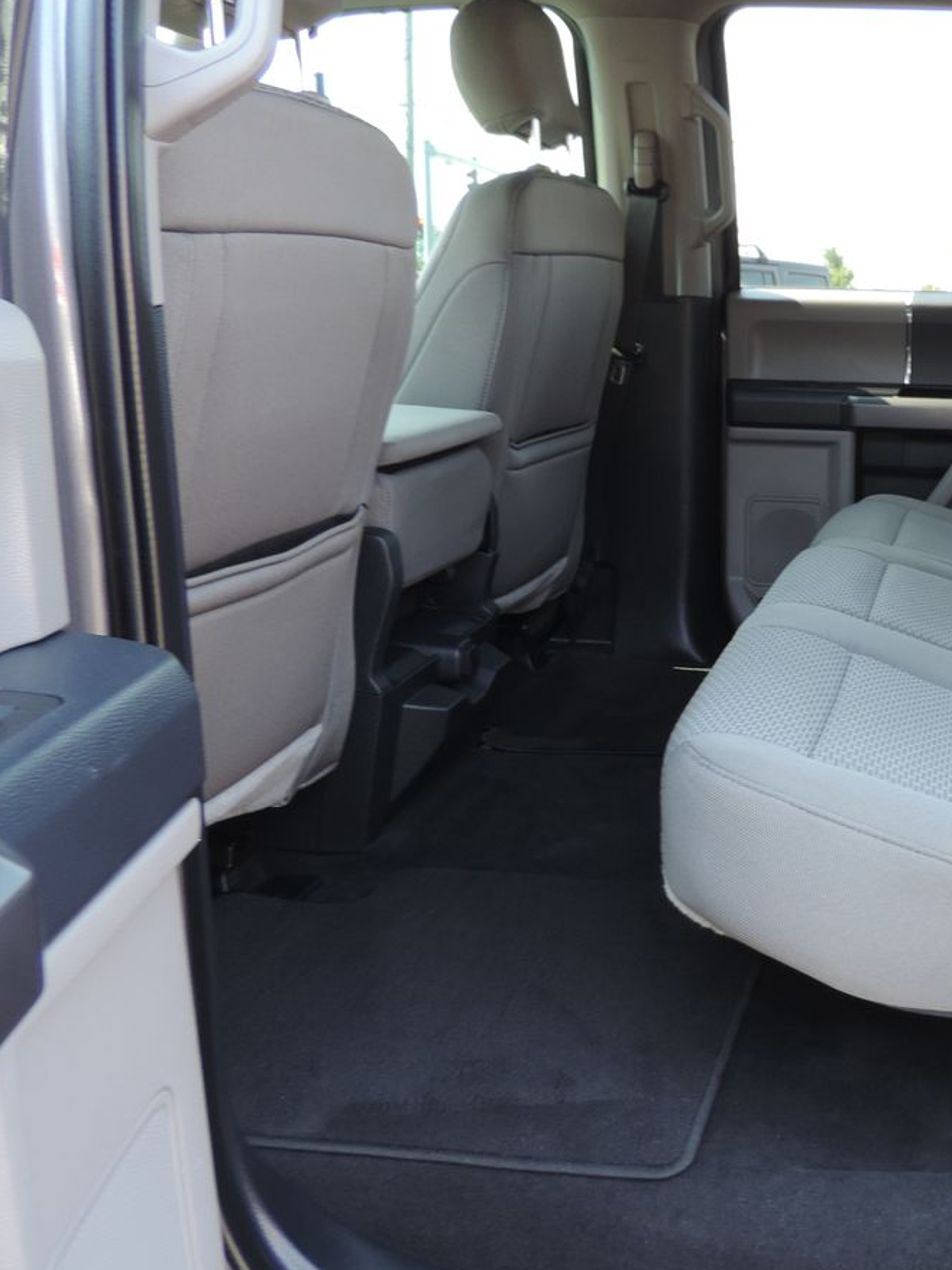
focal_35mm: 35
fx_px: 1284
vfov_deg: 52.6
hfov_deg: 37.2
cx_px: 911
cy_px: 629
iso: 100
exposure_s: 1/30
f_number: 3
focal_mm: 4.3
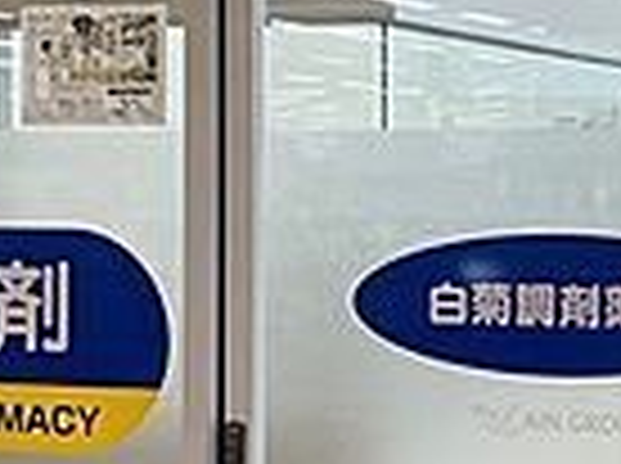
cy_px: 261
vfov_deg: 12.2
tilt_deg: -0.7
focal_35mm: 121
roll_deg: -0.1
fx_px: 2167
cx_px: 648
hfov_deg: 15.9
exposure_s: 1/120
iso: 50
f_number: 1.6
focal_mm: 4.2
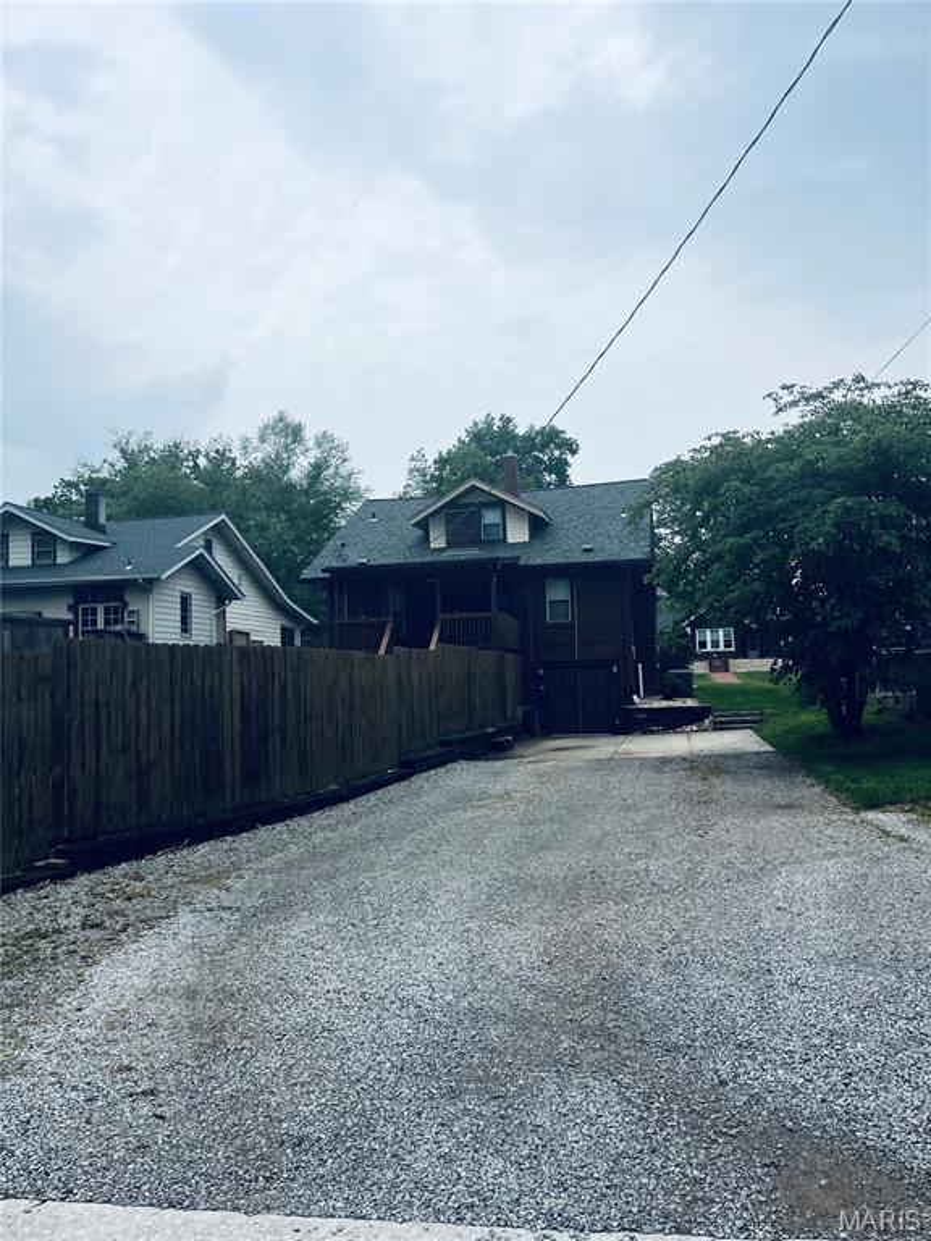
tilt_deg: +3.5
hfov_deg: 53.1
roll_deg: +1.7
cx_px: 466
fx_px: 932
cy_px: 620
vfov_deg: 67.3
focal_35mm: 26
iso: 50
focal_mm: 5.1
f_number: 1.6
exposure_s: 1/5319
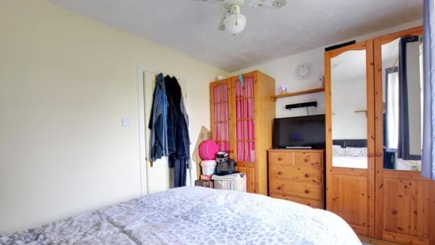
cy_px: 144
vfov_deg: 66.6
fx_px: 185
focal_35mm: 16
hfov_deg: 99.4
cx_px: 215
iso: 100
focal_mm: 10
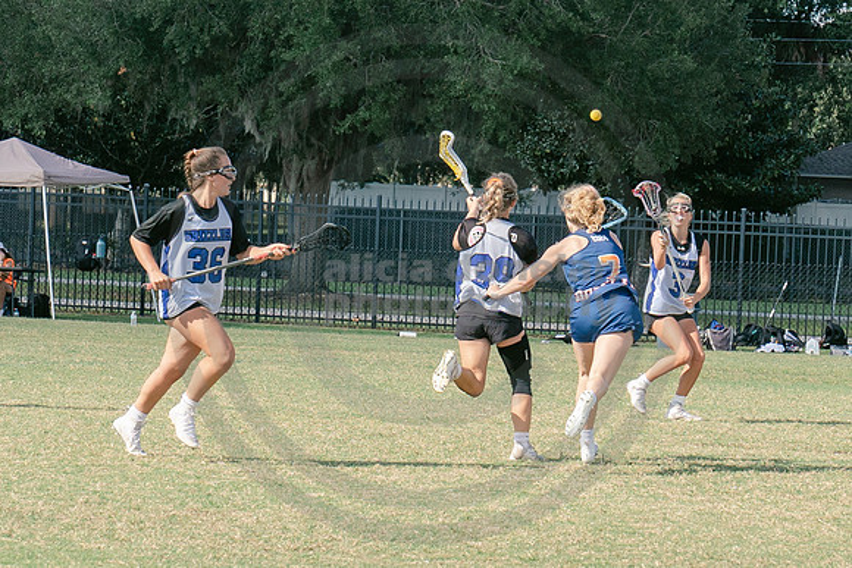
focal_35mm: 222
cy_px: 291
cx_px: 474
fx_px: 5253
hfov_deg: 9.3
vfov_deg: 6.2
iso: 250
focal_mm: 70
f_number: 5.6
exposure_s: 1/800
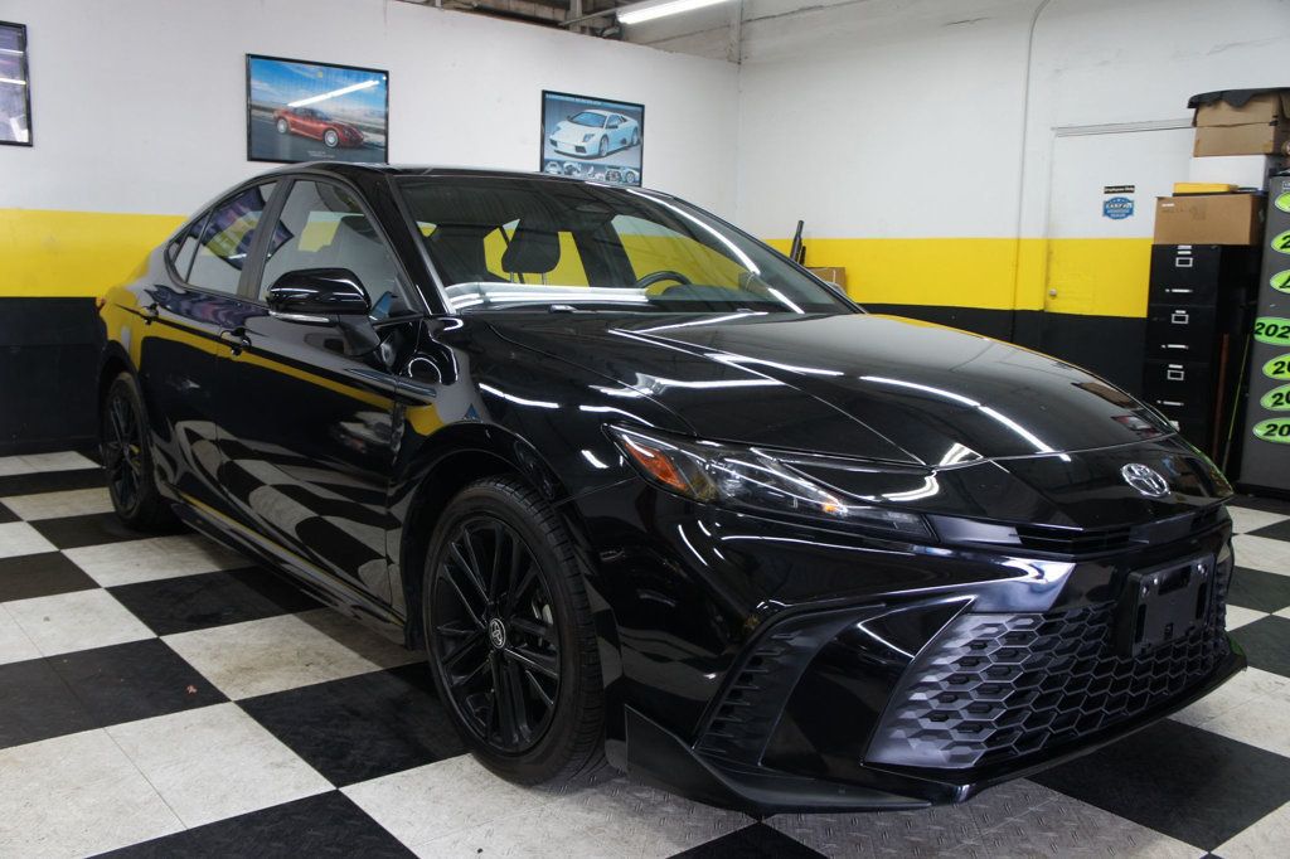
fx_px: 1075
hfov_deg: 61.9
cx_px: 645
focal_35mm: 30
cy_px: 430
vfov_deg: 43.6
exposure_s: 1/30
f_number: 4
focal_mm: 20
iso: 250
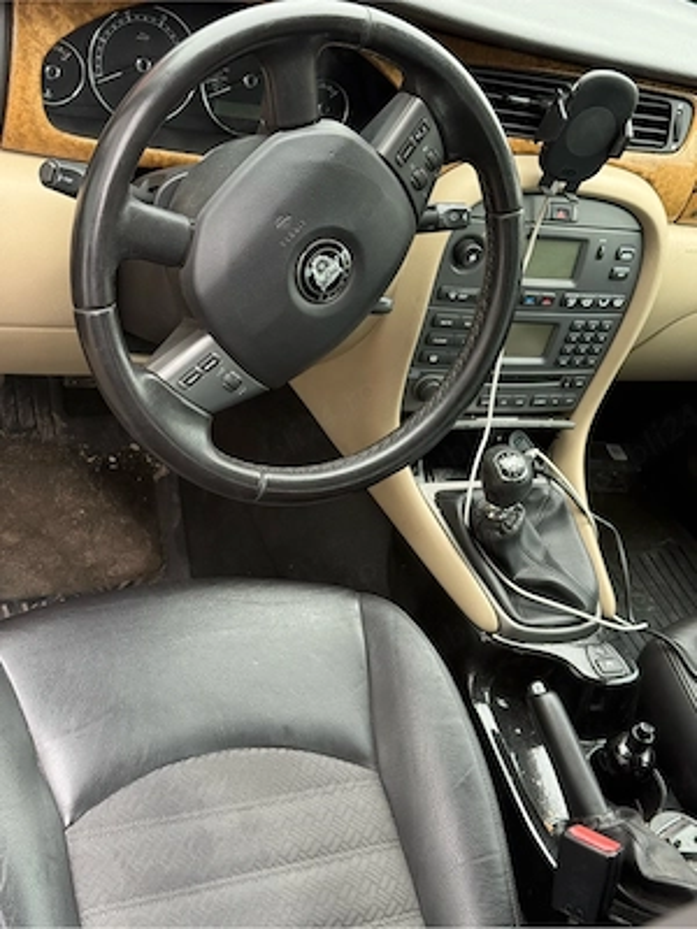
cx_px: 348
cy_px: 464
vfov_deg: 39.7
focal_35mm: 48
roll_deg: -20.8
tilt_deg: -36.8
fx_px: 1289
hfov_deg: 30.3
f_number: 1.78
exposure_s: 1/242
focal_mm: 6.76
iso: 160
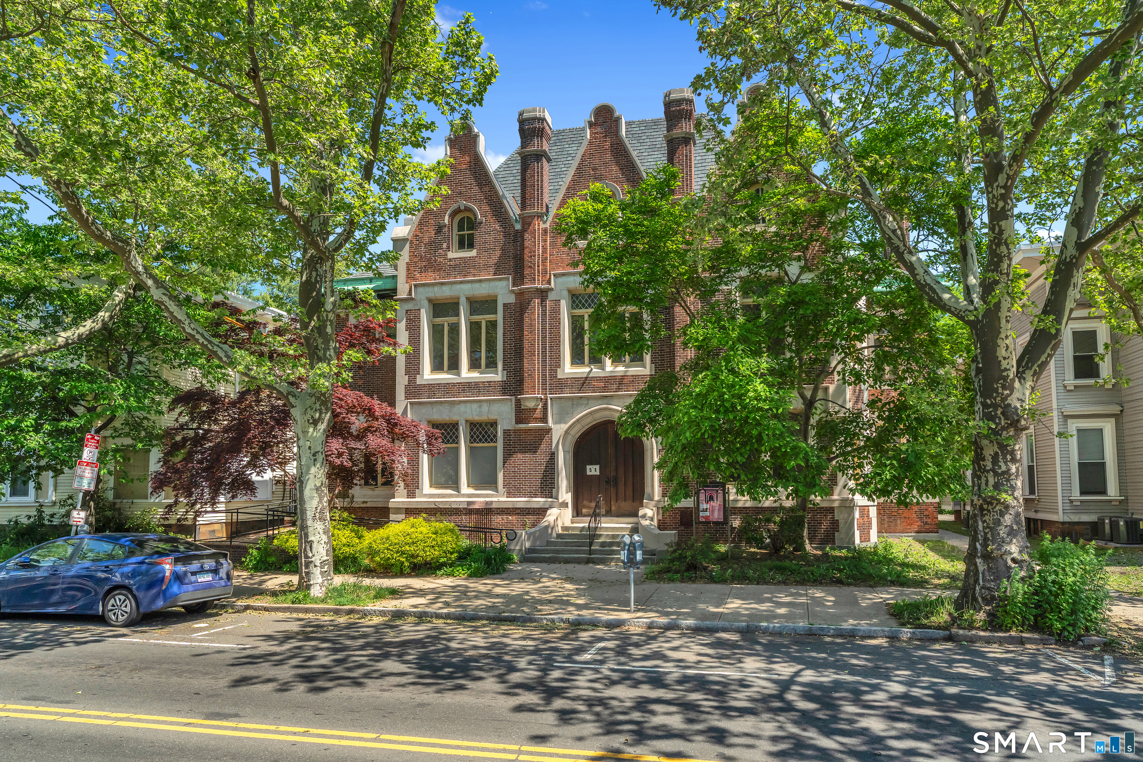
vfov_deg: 60.4
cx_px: 572
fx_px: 654
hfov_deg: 82.3
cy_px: 381
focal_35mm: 21
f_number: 7.1
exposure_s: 1/1000
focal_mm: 20.6
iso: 1600
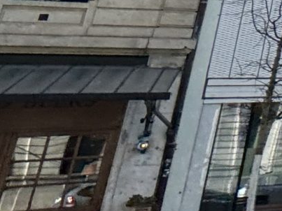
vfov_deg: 15.0
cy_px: -138
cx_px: 805
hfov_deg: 12.2
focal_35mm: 89
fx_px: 725
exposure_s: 1/693
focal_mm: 2.22
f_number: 2.2
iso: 40
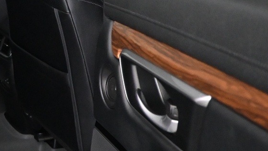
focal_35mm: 73
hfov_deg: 26.0
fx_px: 519
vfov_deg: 16.5
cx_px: -49
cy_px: 43
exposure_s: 1/60
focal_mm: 16
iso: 5000
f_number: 3.5
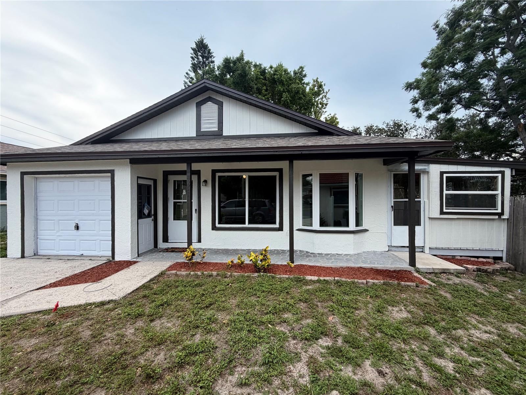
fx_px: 213
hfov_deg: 102.1
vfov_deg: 85.7
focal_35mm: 14
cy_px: 198
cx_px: 263
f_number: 2.2
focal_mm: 2.22
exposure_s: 1/502
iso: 50
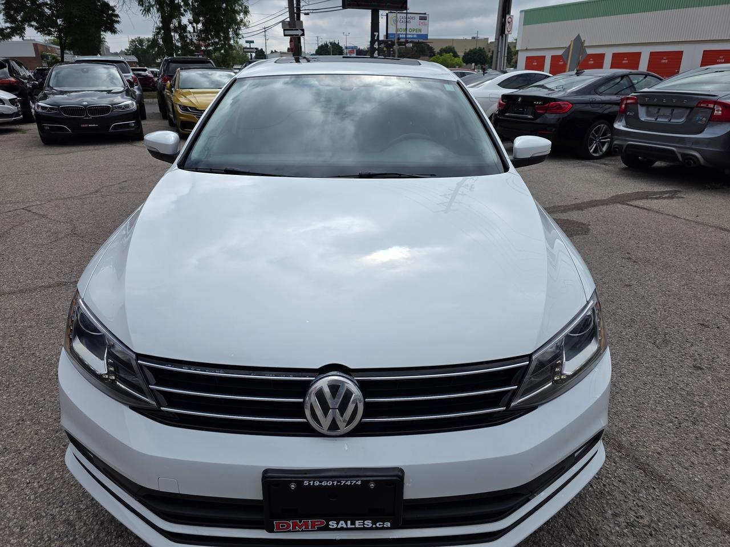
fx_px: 485
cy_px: 274
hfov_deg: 73.9
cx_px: 365
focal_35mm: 23
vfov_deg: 58.9
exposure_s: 1/7944
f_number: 1.7
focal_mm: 6.3
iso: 80
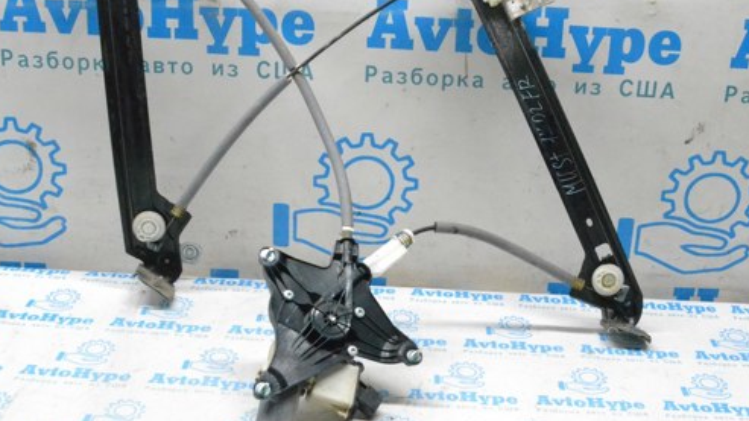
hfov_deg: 39.1
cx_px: 438
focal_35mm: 53
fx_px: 1052
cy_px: 129
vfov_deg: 22.5
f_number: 10
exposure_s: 1/125
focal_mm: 26
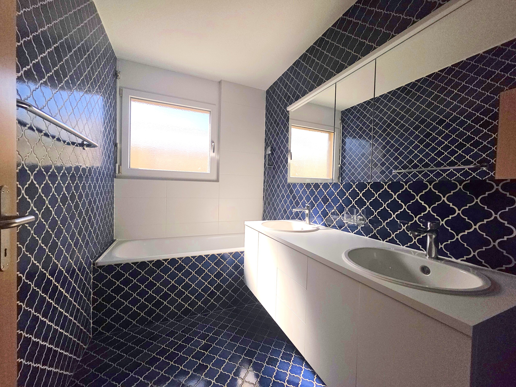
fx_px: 194
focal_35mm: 13
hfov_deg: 106.2
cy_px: 194
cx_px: 258
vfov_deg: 89.9
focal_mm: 2.2
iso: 20
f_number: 1.9
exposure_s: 1/809
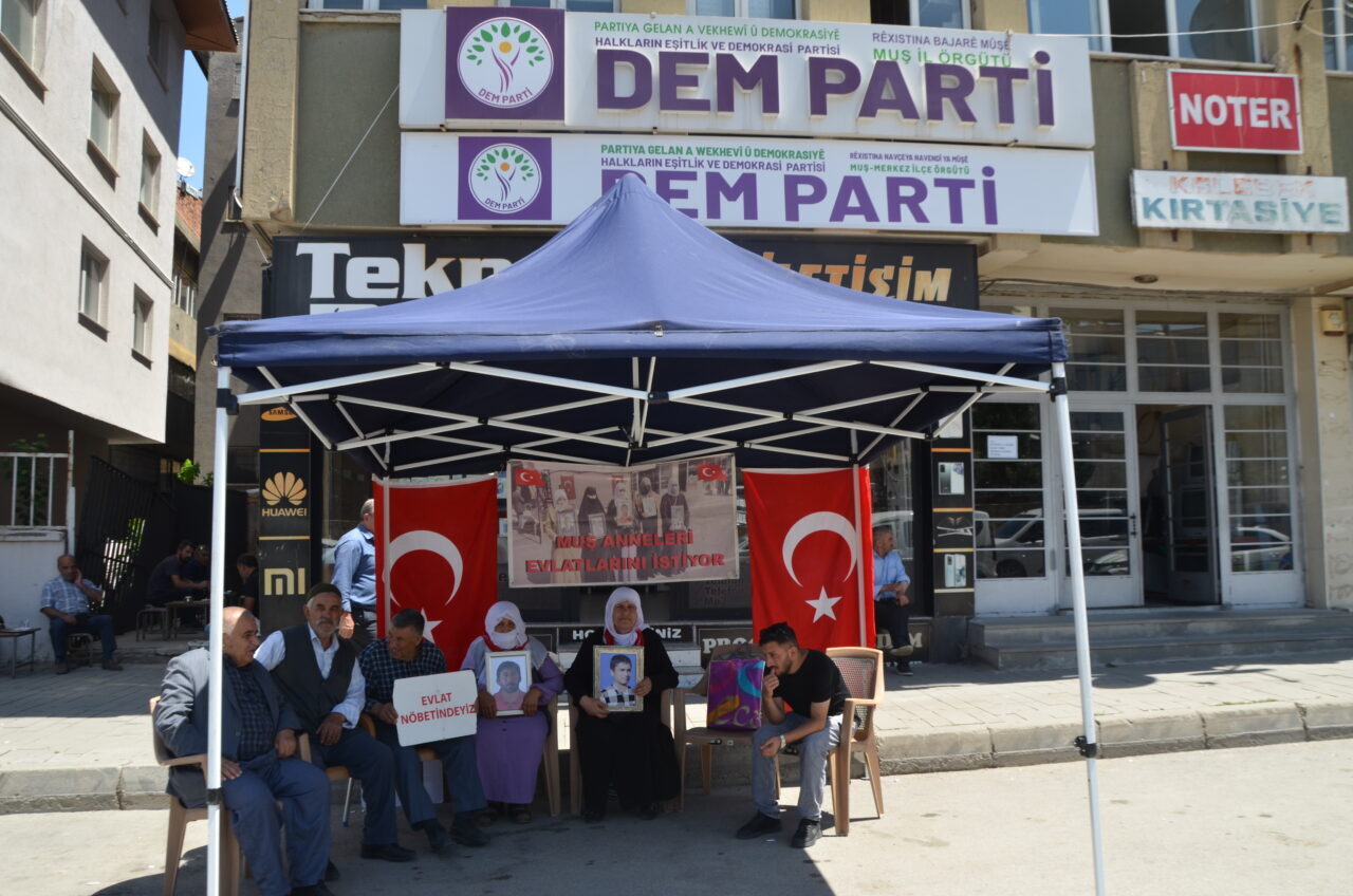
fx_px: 1013
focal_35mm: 27
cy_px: 448
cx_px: 676
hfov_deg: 67.5
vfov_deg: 47.7
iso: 200
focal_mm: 18
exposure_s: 1/250
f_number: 8
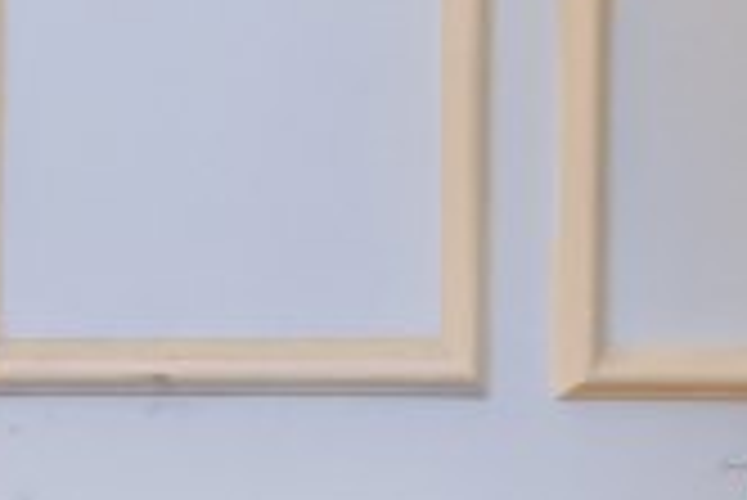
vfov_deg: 5.3
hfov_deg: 7.4
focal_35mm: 256
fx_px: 5317
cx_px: -1210
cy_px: -477
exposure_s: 1/90
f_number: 6.7
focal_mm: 34
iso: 200
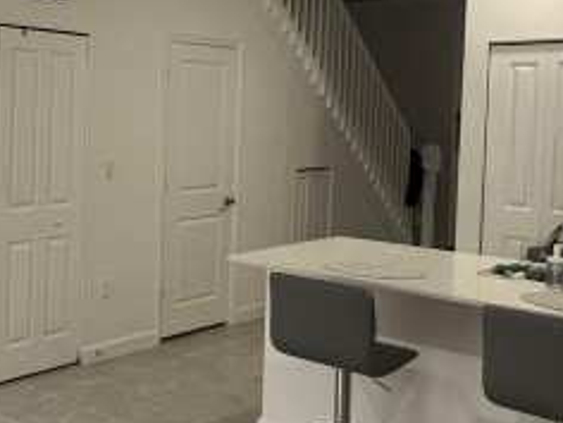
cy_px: 136
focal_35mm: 44
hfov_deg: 35.0
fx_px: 716
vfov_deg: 32.6
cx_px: -95
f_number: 1.8
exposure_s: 1/120
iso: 200
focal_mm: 1.57
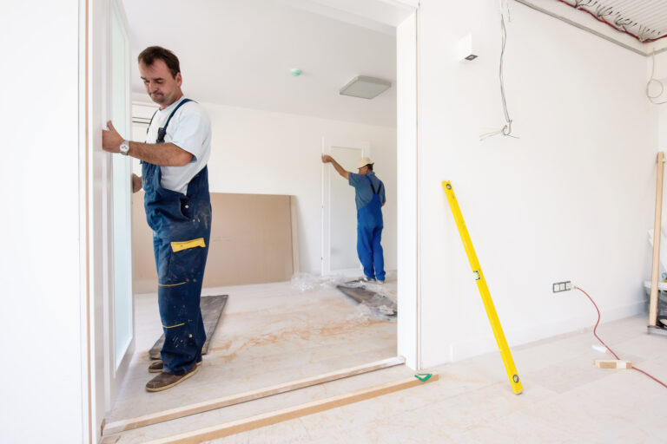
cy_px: 222
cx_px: 334
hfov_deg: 90.0
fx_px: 333
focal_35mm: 18
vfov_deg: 67.4
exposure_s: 1/200
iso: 500
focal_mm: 18
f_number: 4
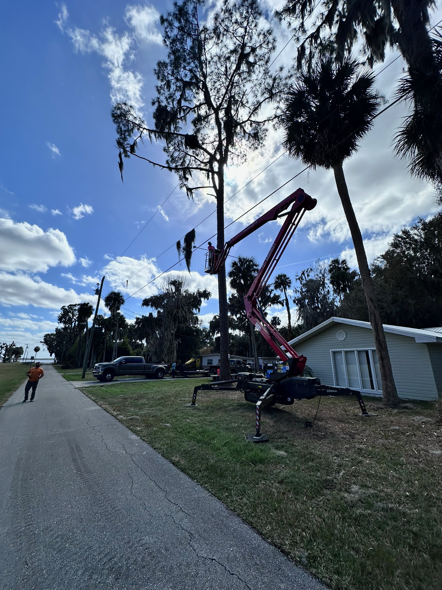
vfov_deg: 102.1
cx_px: 221
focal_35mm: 14
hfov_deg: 85.7
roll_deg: -0.7
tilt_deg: +16.1
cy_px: 295
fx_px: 238
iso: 50
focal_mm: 2.22
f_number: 2.2
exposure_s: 1/5051
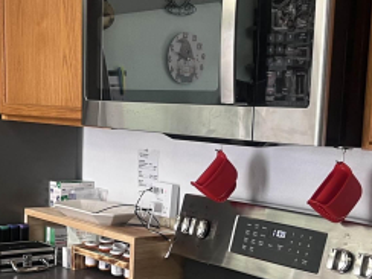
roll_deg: -2.0
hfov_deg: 27.3
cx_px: 140
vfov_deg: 20.4
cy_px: 241
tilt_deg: -11.7
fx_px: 763
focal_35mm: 71
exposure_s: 1/60
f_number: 1.5
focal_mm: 5.7
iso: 100
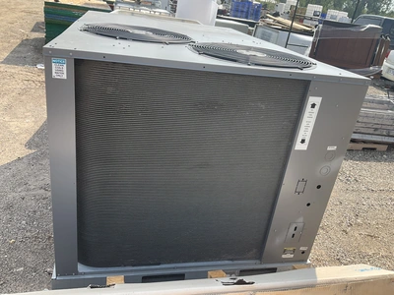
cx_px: 197
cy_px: 148
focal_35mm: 29
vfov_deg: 48.2
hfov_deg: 61.7
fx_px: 330
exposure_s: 1/898
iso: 25
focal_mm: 3
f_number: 1.8
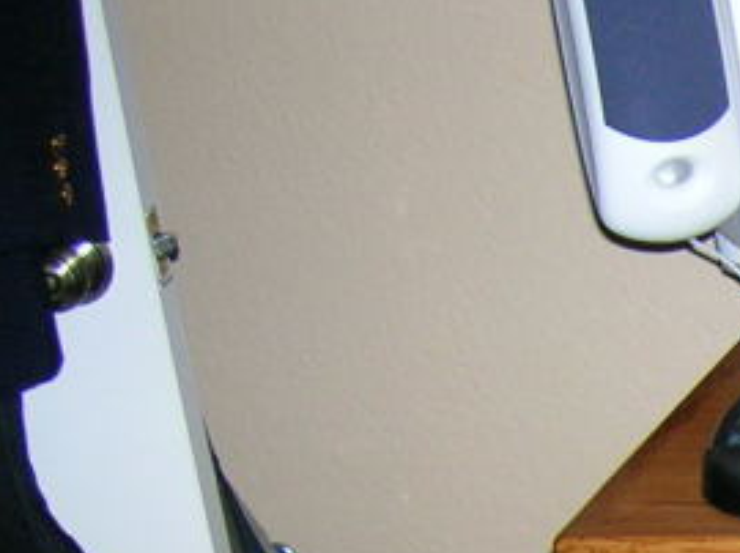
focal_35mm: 129
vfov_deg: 11.0
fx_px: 2755
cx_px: 1351
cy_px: 824
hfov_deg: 13.6
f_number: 2.9
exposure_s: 1/60.1
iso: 106
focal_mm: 5.7
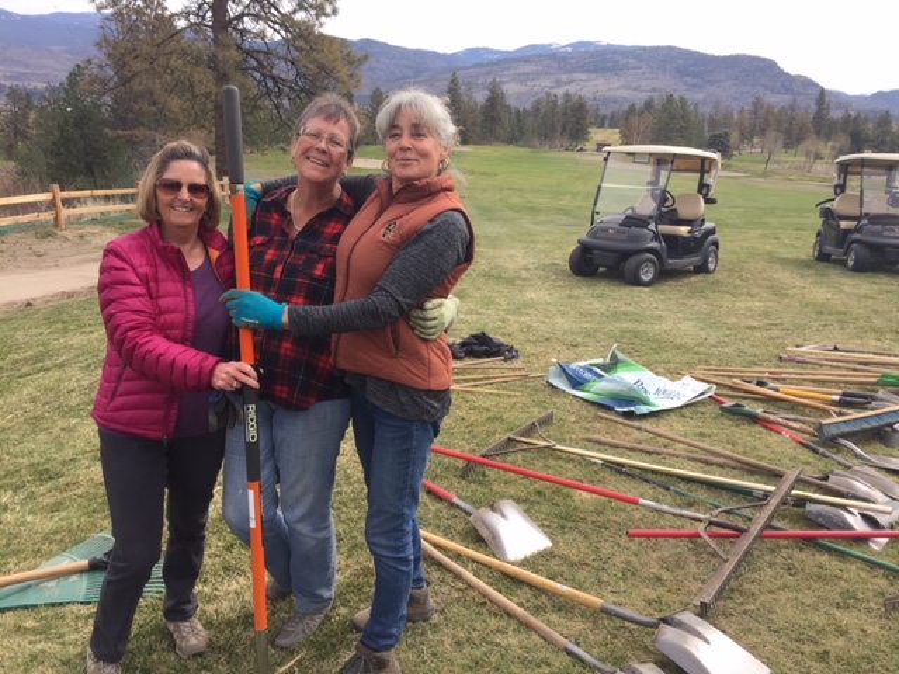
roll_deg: -1.1
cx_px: 450
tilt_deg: -17.0
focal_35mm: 29
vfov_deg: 48.2
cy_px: 337
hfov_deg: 61.7
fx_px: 753
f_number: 2.2
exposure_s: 1/989
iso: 32
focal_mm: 4.15
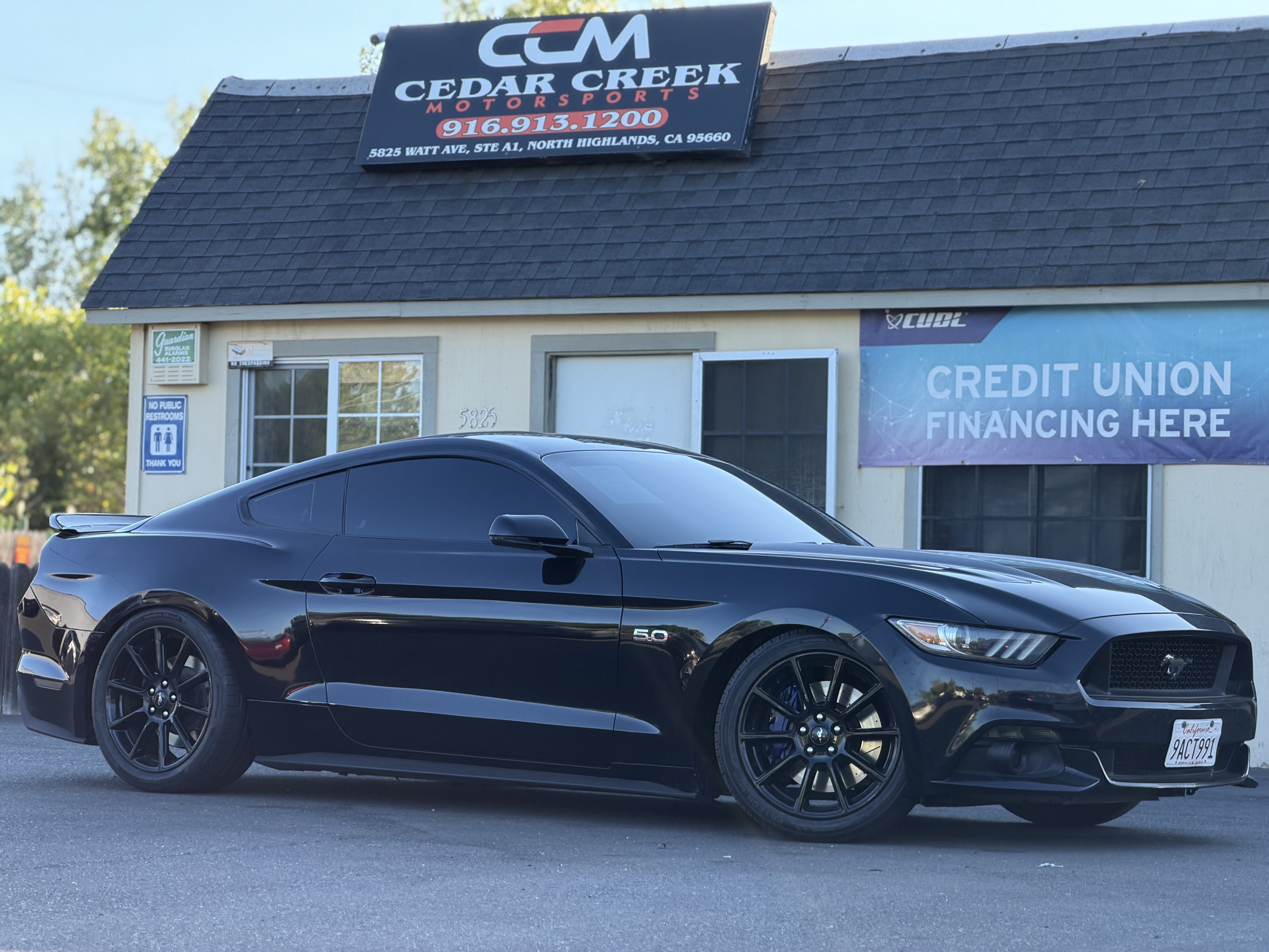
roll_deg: -1.0
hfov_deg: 19.6
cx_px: 634
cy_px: 476
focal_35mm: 100
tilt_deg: +1.5
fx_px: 3666
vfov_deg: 14.8
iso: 50
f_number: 2.8
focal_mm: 16.89
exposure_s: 1/145
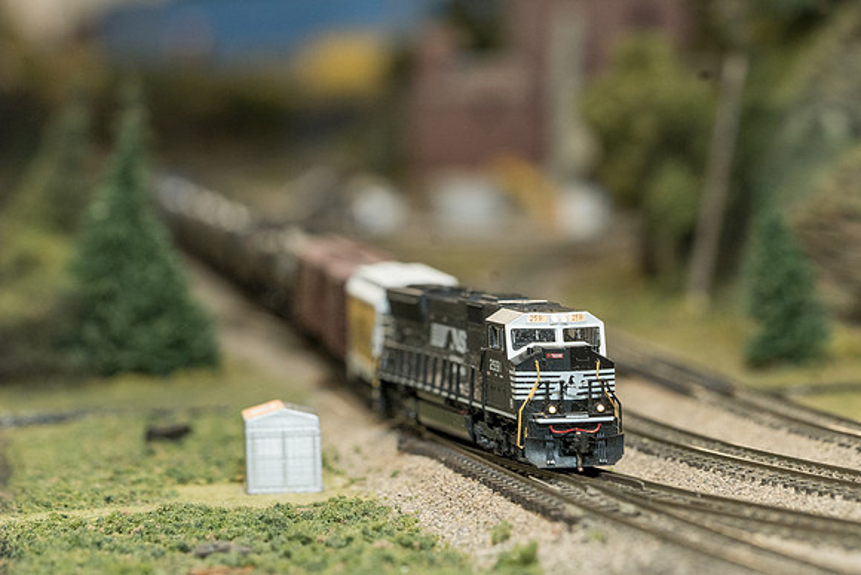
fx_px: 2881
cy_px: 210
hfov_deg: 17.0
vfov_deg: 11.4
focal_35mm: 120
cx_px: 454
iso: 2000
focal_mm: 90
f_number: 8
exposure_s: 1/50
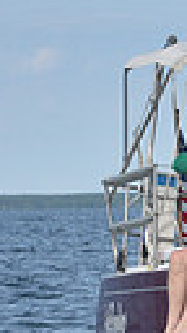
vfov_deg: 4.6
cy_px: 173
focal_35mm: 465
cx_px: 740
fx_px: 4099
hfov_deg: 2.5
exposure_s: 1/1000
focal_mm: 98
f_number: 9
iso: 320
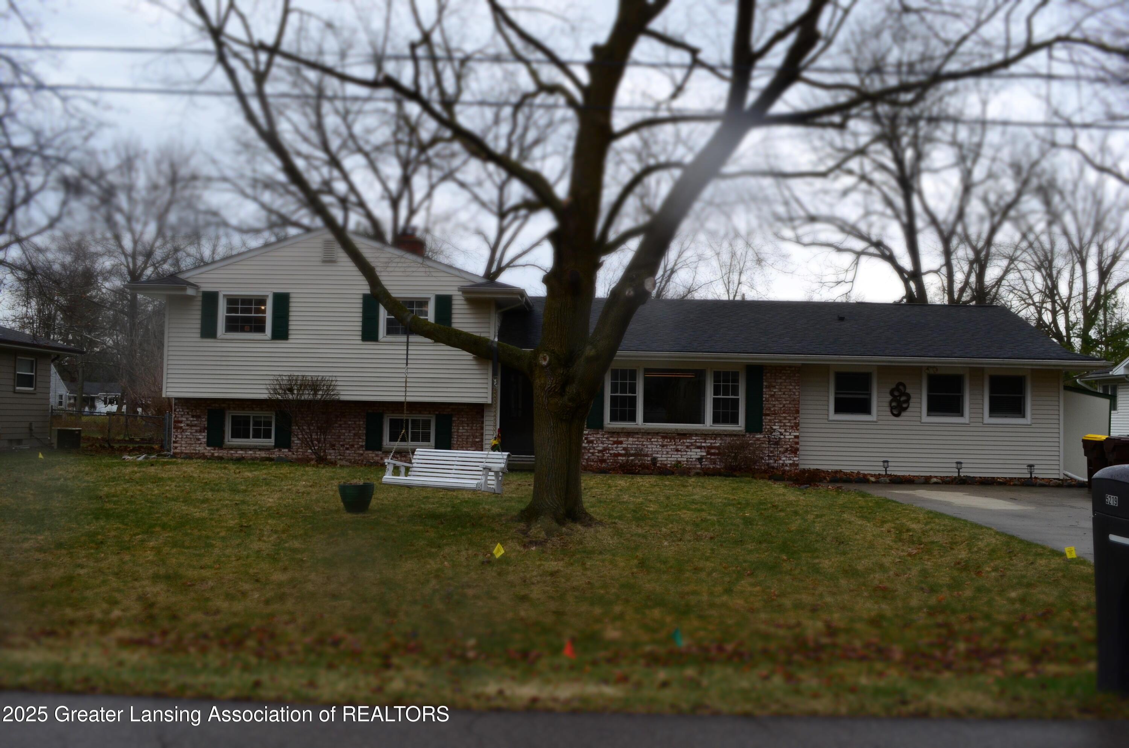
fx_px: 1033
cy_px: 374
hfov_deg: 57.3
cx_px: 564
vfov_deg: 39.8
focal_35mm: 33
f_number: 10
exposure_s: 1/200
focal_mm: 22
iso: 400
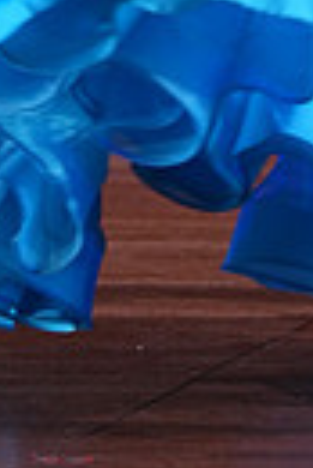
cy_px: -529
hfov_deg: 1.5
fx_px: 11575
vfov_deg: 2.3
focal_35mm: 890
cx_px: 358
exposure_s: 1/400
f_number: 2.8
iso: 640
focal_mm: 200
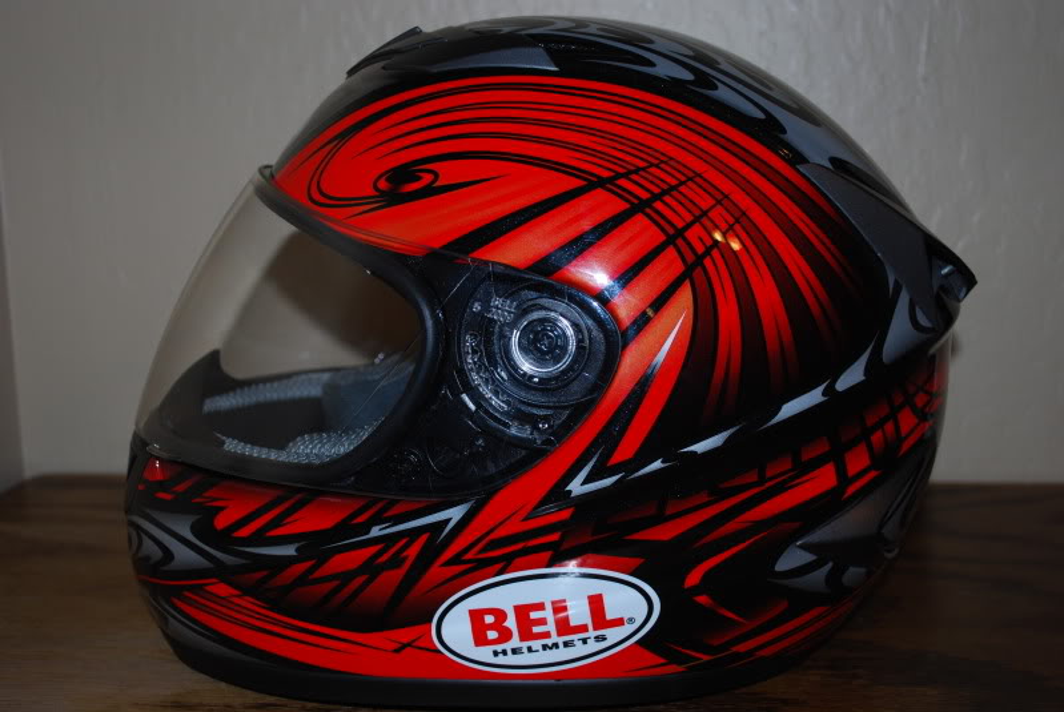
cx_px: 532
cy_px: 356
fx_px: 1287
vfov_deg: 30.9
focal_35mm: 44
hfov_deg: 44.9
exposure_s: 1/60
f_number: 4.8
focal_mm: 29
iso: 200
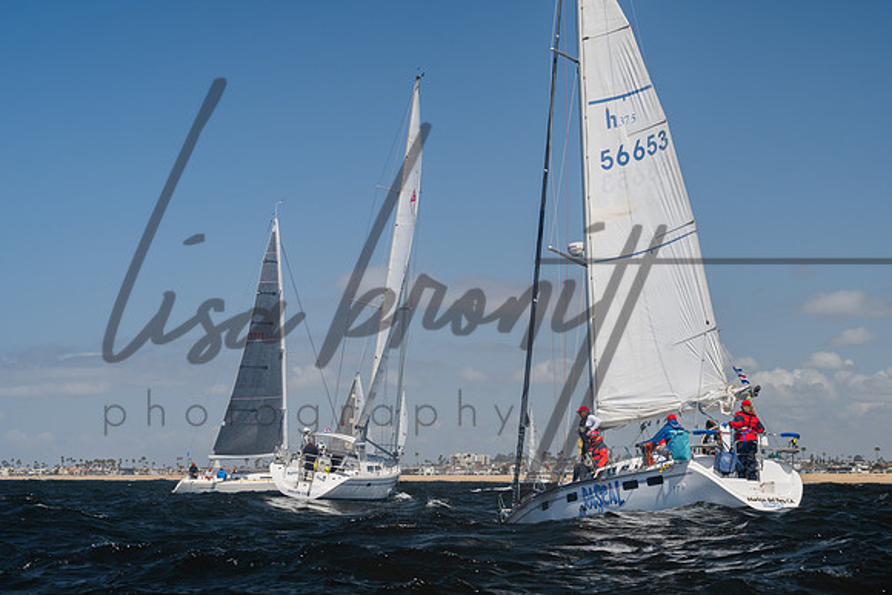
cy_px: 399
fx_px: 2149
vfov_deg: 15.7
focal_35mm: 87
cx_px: 404
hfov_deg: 23.4
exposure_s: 1/250
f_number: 6.3
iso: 100
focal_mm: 61
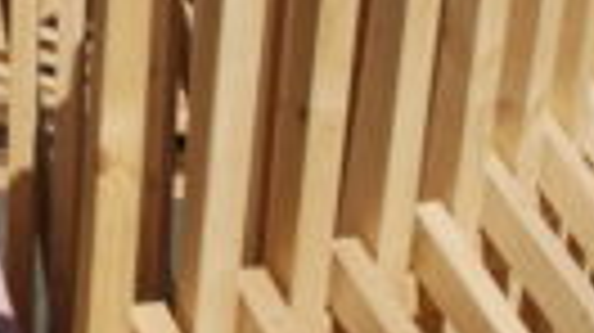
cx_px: -153
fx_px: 2722
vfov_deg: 7.0
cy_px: 88
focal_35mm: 173
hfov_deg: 12.1
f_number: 10
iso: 100
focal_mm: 29
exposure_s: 1/400
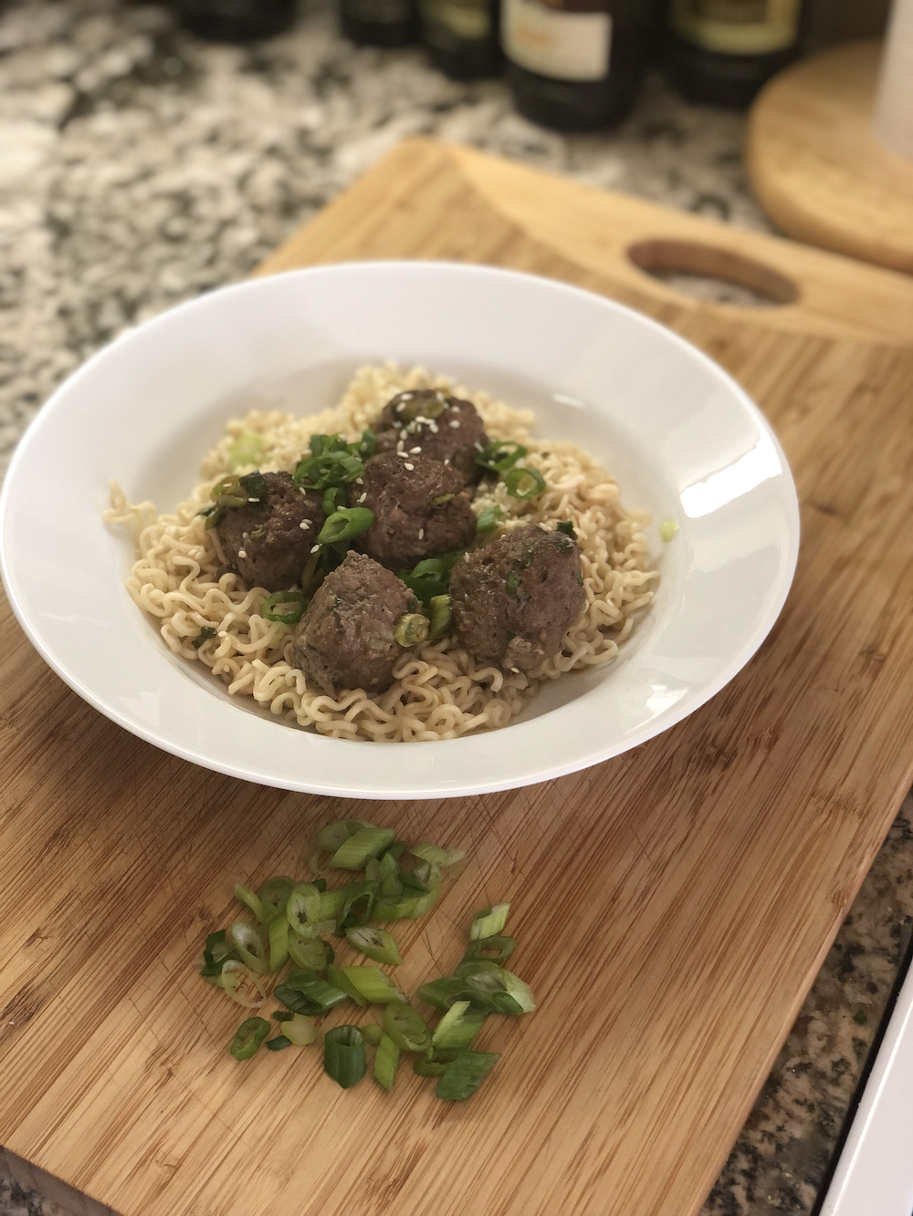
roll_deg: -0.9
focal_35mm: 52
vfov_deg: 36.8
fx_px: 1828
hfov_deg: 28.0
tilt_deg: -43.9
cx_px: 456
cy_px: 608
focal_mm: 6
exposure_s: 1/60
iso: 100
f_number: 2.4
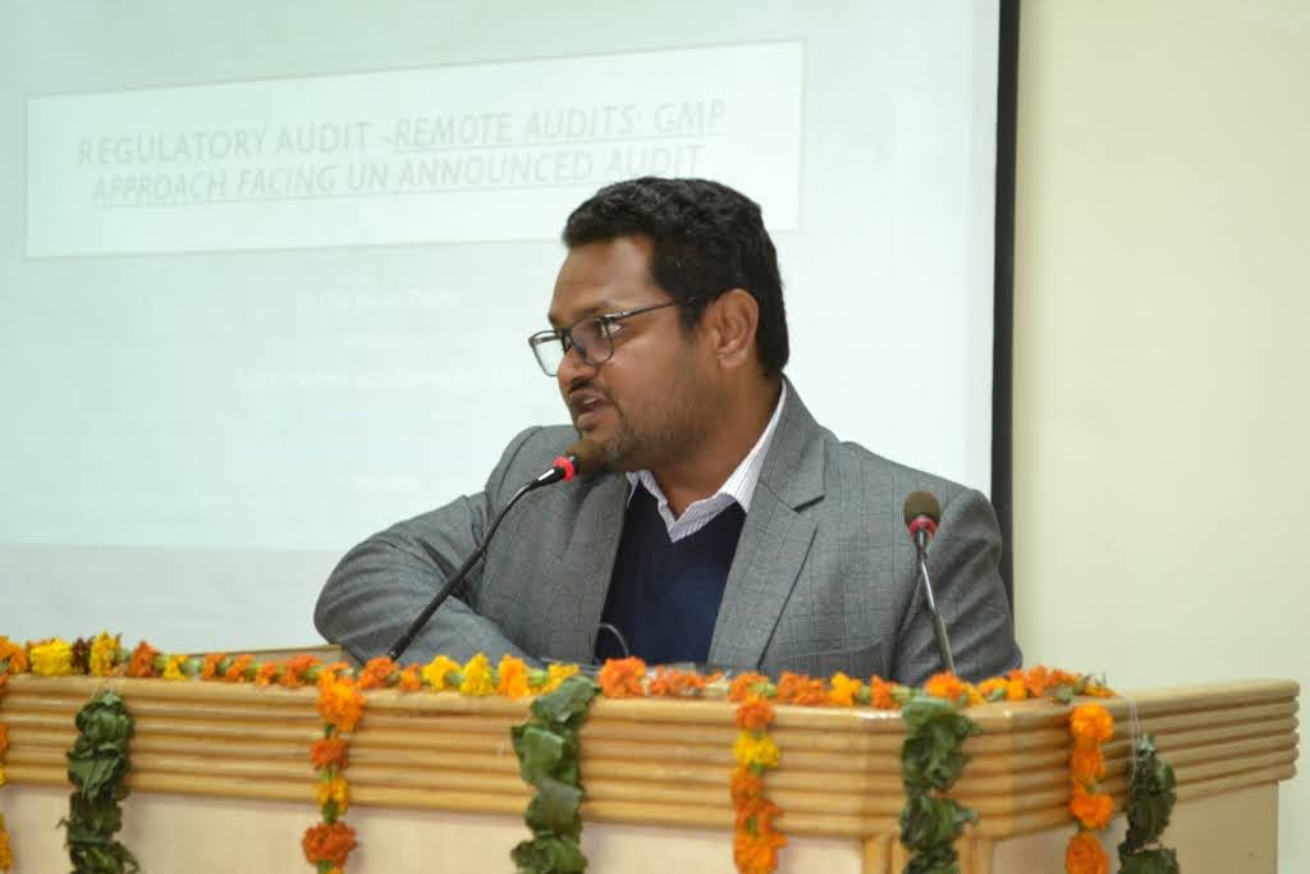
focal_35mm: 82
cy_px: 437
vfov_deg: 16.6
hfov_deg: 24.6
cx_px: 655
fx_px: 3002
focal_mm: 55
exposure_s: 1/10
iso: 800
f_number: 5.6
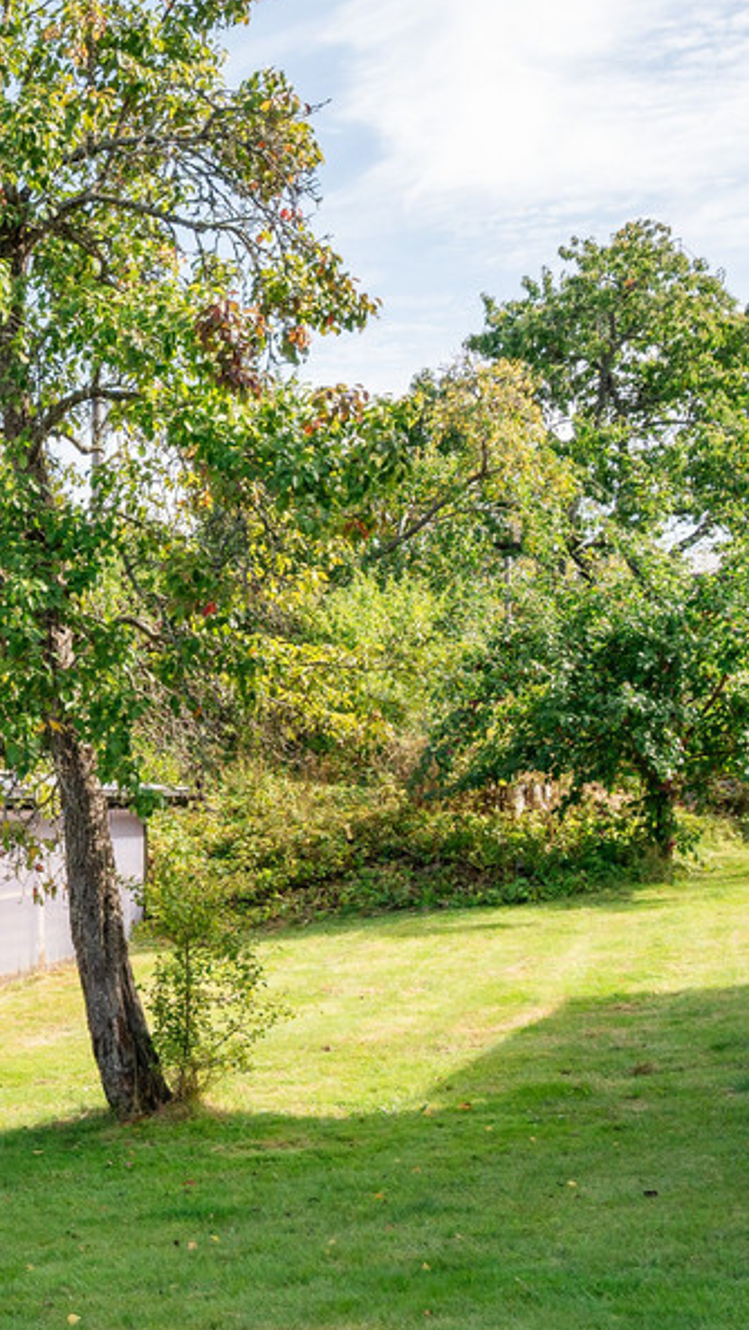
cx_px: -359
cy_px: 850
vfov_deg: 34.1
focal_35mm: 61
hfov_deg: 17.8
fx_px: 2152
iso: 640
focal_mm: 24
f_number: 8
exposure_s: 1/500
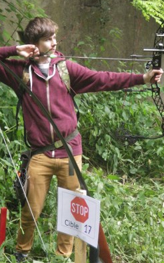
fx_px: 573
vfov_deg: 25.8
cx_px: 83
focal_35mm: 80
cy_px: 125
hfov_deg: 16.3
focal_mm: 11.1
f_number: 4.6
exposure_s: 1/80
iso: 500
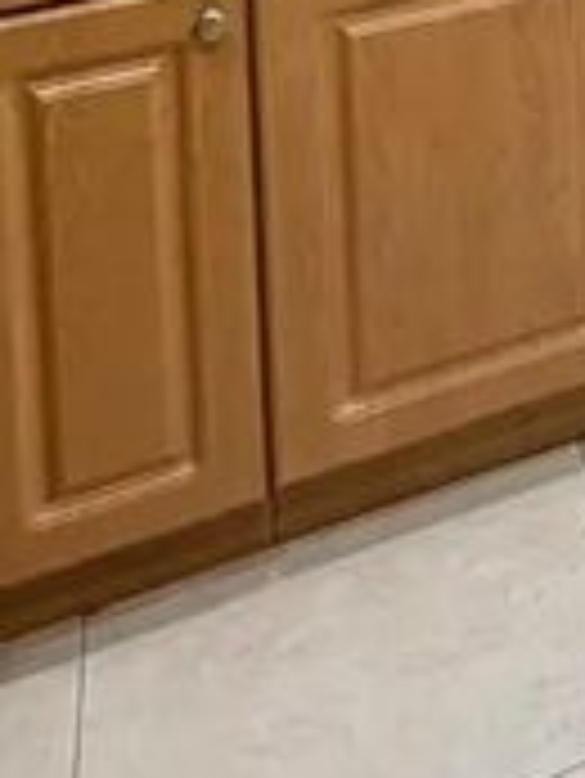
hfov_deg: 18.1
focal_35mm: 69
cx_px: 972
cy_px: -596
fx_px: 1553
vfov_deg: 20.5
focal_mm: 2.22
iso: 250
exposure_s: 1/120
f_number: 2.2
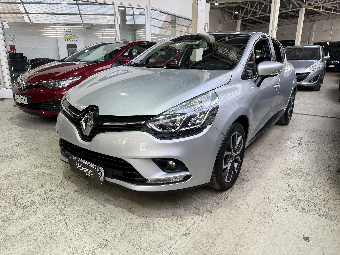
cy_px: 128
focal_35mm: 24
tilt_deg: -16.0
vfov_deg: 56.8
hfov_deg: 71.6
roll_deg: +0.1
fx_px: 236
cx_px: 170
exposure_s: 1/100
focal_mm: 6.76
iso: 64
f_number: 1.78
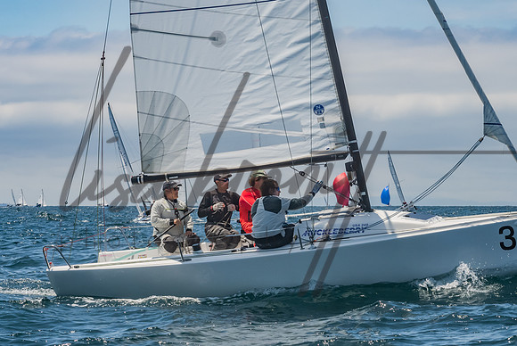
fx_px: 2397
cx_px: 232
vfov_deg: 8.3
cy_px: 187
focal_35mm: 167
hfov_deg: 12.3
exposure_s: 1/1000
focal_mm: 100
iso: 640
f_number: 14
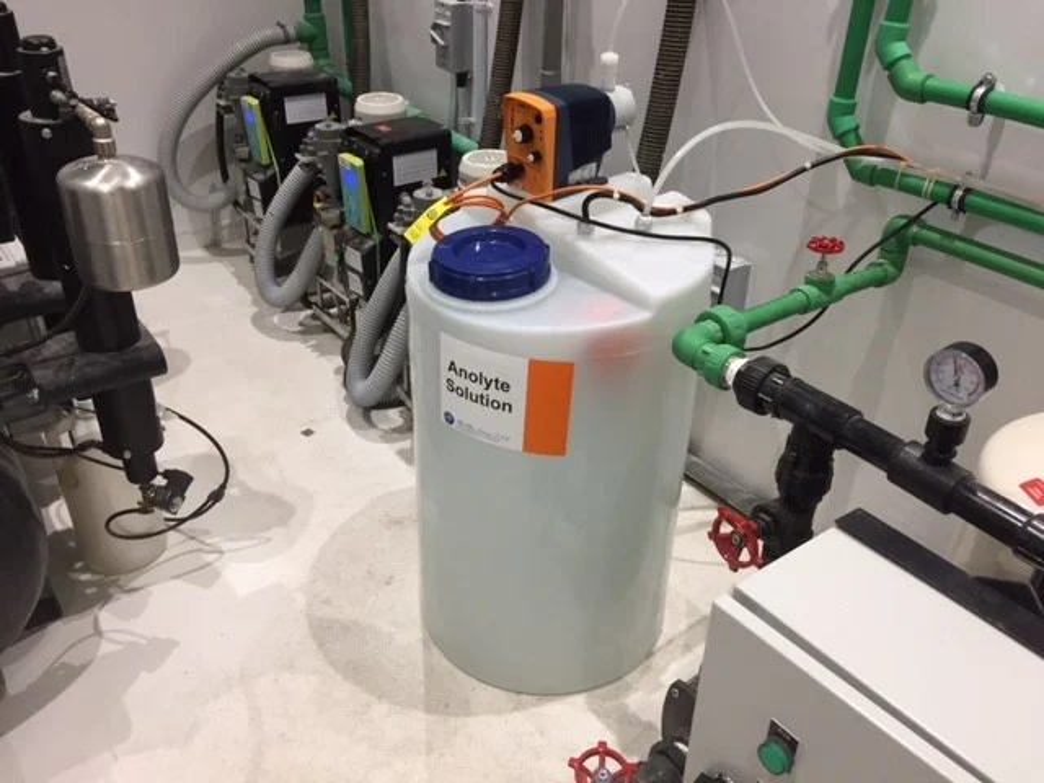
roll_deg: -3.0
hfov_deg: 61.7
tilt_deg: -32.4
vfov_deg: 48.2
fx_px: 875
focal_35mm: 29
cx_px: 522
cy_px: 392
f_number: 2.2
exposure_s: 1/33
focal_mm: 4.15
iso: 50
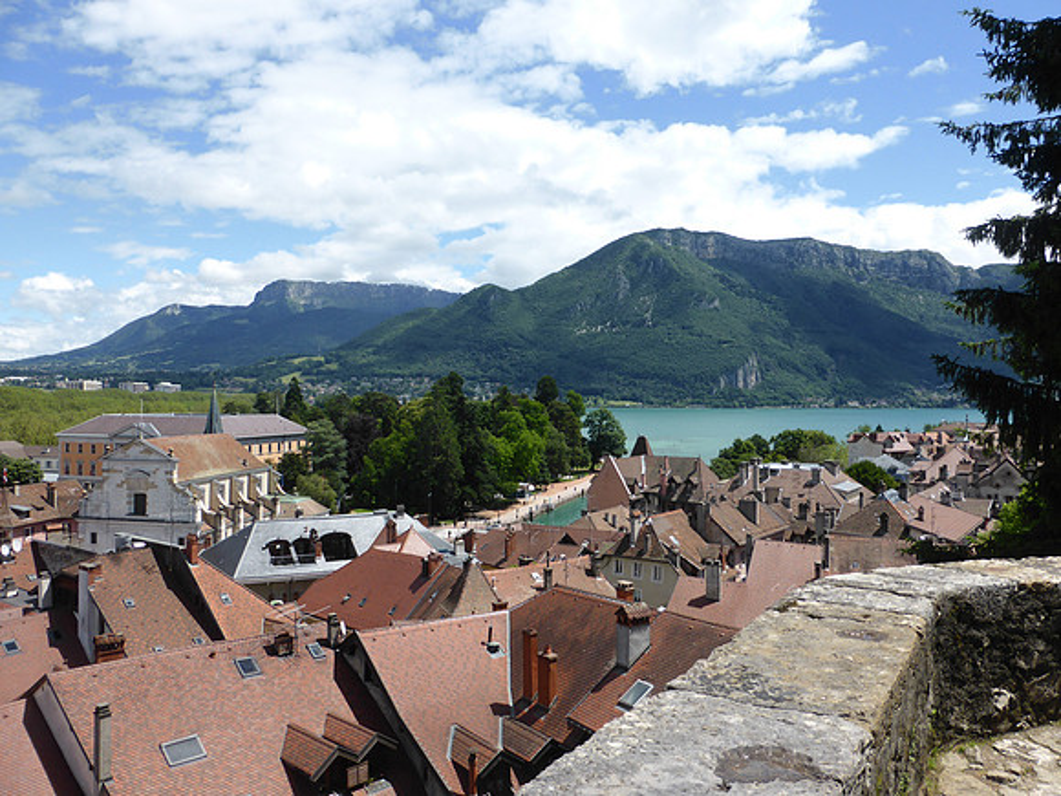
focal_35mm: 28
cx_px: 530
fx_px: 858
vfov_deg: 49.7
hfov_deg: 63.4
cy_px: 398
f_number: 3.4
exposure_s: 1/1300
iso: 100
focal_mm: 4.8
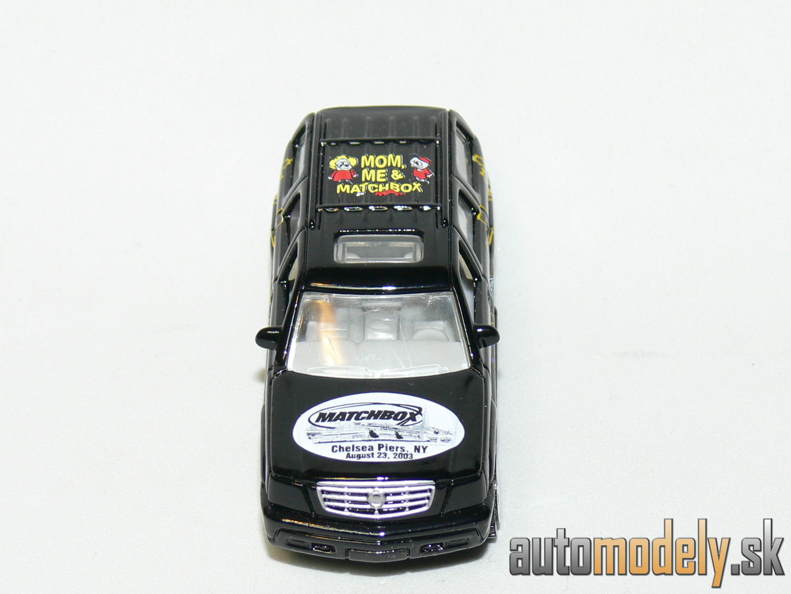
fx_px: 2719
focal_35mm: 119
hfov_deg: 16.6
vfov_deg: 12.5
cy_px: 297
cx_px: 396
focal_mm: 15.9
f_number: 4
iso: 100
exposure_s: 1/30
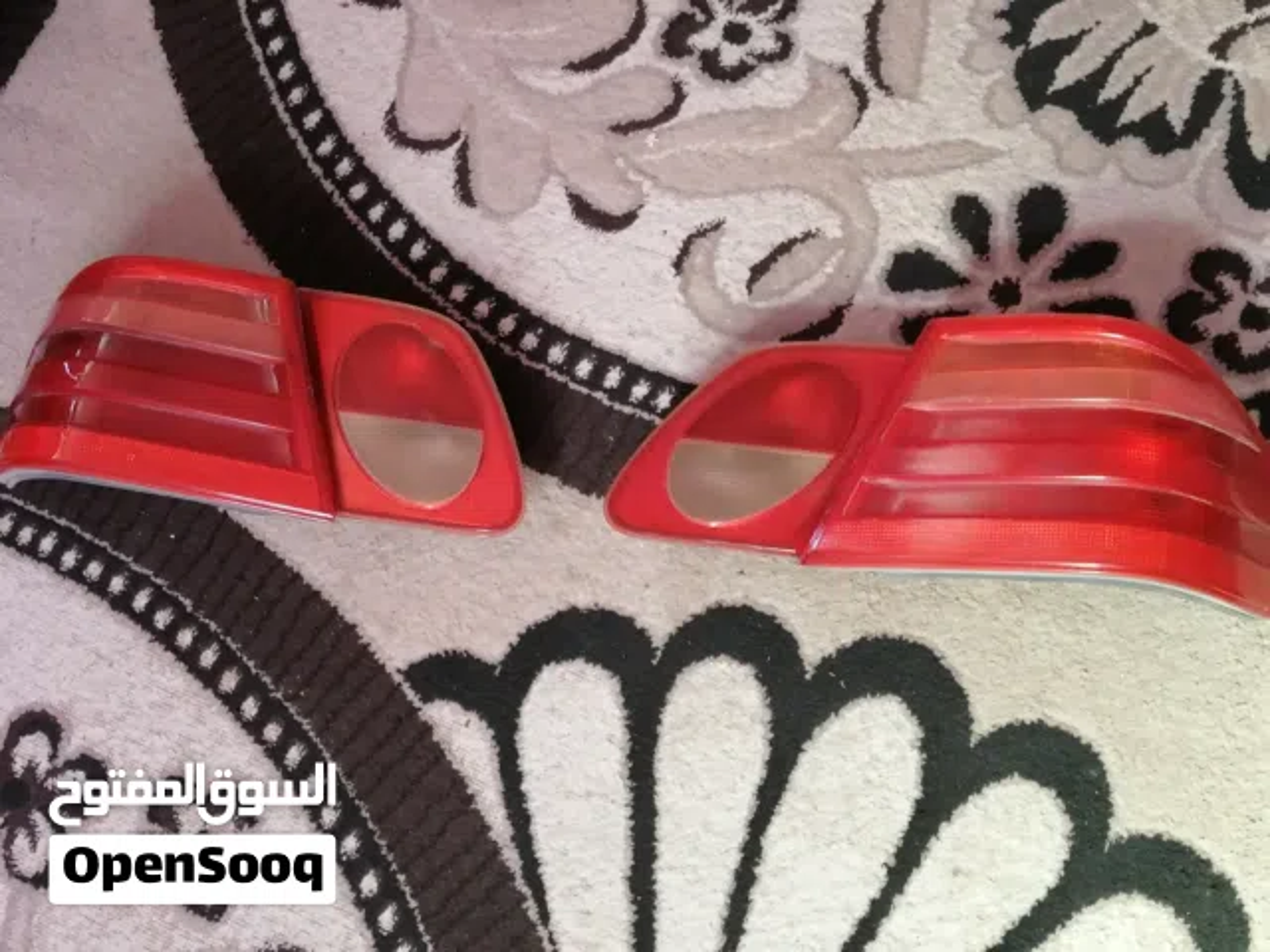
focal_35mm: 43
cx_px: 635
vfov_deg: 33.6
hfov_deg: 43.9
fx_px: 1578
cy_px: 476
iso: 640
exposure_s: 1/25
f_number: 1.8
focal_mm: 5.4
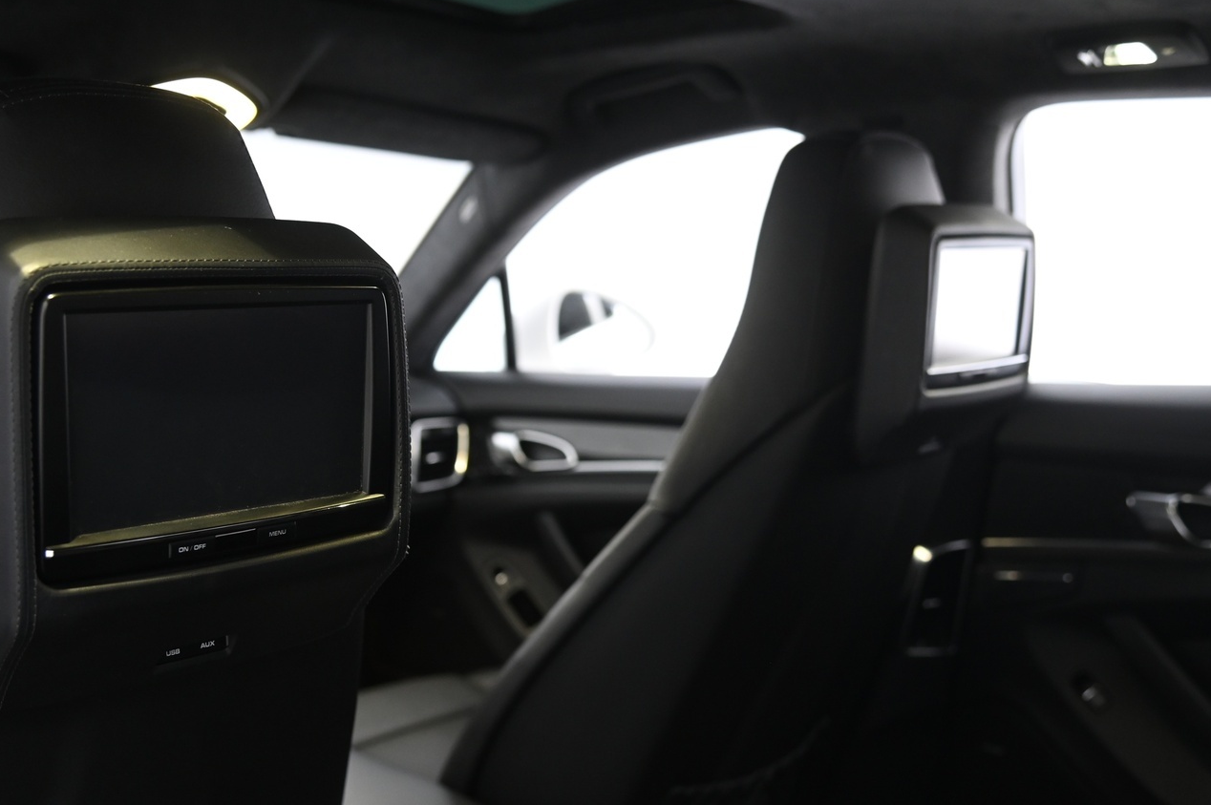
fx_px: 1378
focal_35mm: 41
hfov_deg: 47.4
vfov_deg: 32.4
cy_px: 511
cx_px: 555
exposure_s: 1/15
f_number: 4
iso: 2000
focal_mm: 32
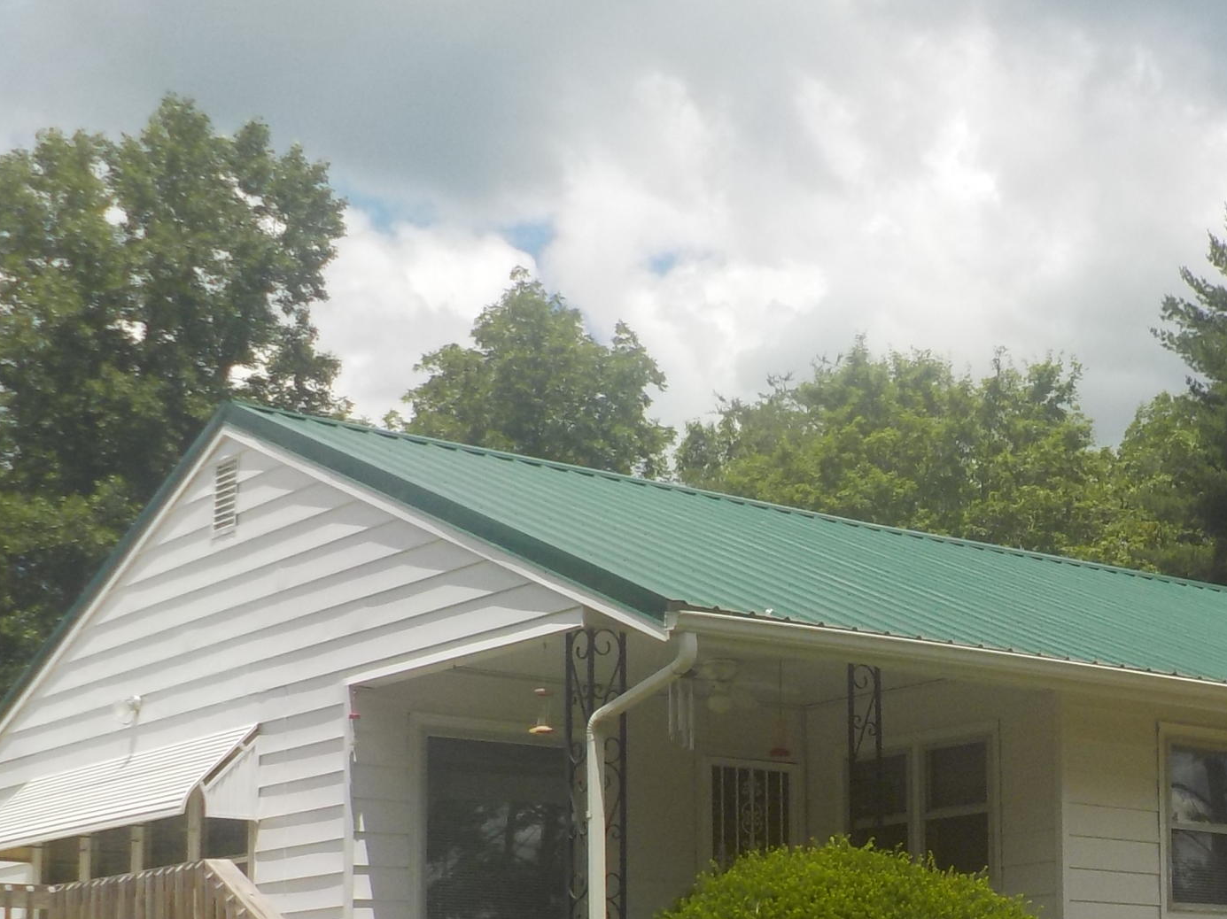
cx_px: 995
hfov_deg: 29.1
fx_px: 2303
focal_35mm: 65
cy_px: 811
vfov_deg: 22.1
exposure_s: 1/1250
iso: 125
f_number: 3.3
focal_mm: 4.1
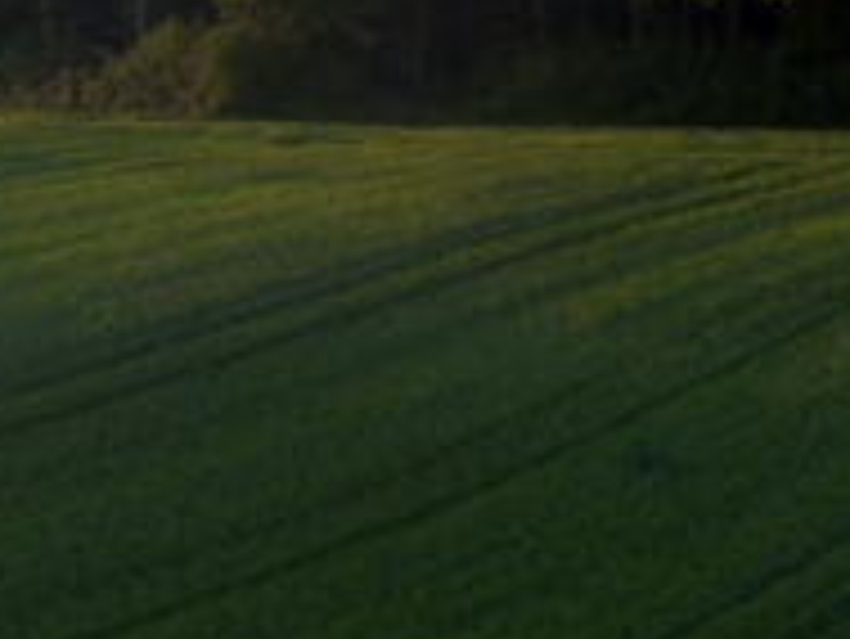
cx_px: -391
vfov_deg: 8.3
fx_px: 4324
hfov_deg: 10.8
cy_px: -202
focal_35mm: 176
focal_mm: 8.5
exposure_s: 1/160
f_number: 3.8
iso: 125
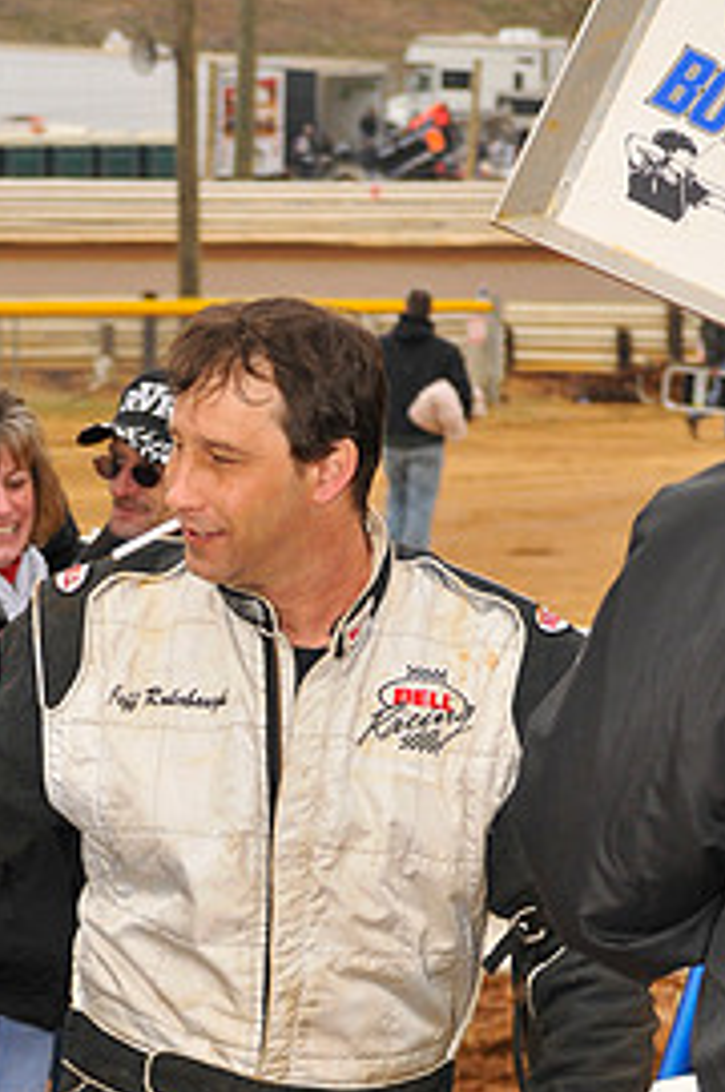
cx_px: 211
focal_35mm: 225
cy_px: 1120
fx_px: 6814
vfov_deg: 9.1
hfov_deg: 6.1
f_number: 6.3
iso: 400
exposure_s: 1/250
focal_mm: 70
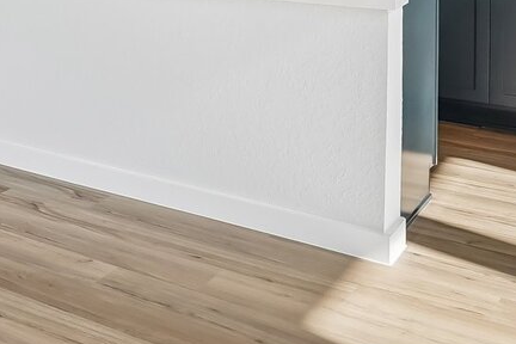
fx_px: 860
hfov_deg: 28.0
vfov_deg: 20.1
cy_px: -145
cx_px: -143
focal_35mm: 60
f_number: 8
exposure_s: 1/50
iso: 400
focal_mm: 16
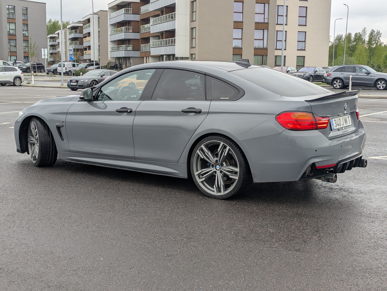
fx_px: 537
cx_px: 194
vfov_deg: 30.3
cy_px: 146
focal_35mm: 48
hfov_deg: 39.6
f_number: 1.85
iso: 34
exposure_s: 1/232
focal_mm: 6.81
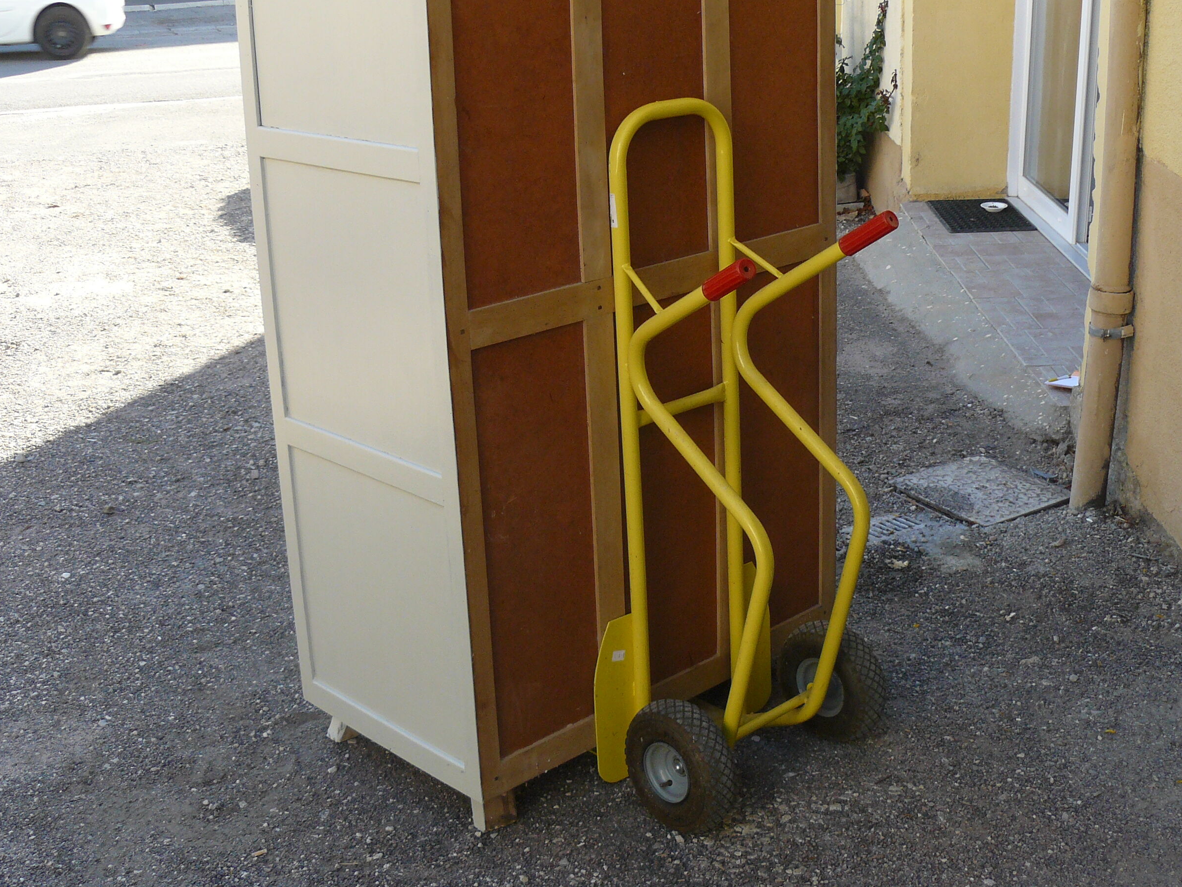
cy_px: 325
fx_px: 1571
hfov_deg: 41.2
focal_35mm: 46
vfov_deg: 31.4
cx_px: 624
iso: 100
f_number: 4
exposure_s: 1/100
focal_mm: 6
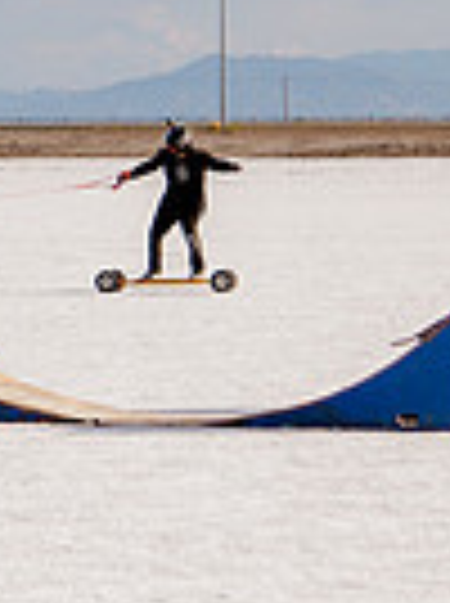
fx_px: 5077
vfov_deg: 6.8
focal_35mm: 292
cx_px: -267
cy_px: 61
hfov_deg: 5.0
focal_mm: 62
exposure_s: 1/6400
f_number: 4
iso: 200
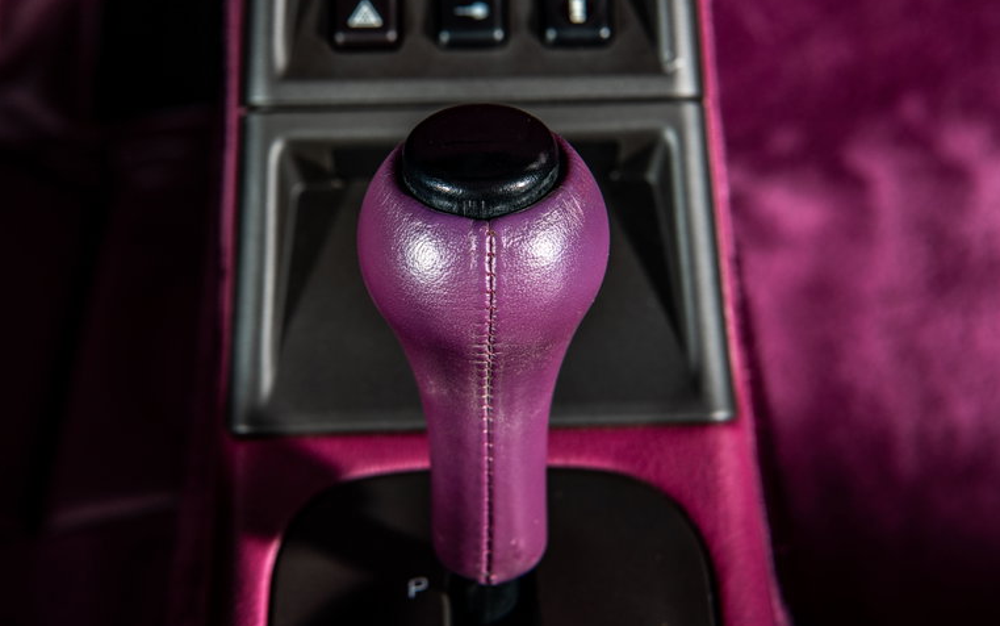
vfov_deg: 18.1
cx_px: 499
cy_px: 297
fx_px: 1963
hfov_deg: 28.6
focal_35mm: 72
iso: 200
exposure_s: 1/100
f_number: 10
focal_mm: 70
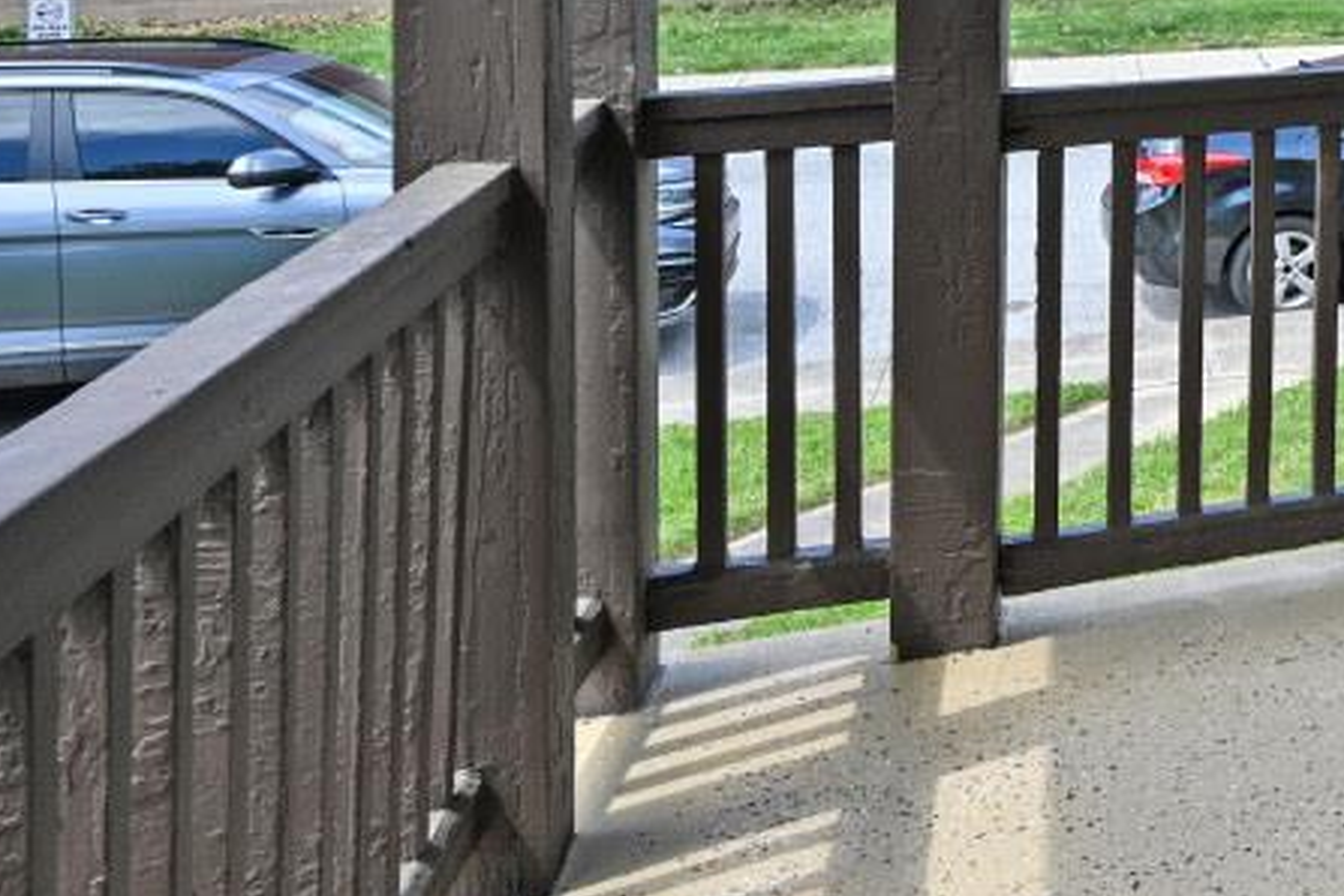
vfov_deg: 25.8
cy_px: -165
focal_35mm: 47
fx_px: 1755
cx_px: 1774
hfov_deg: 31.5
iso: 160
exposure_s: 1/250
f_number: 5.6
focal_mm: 14
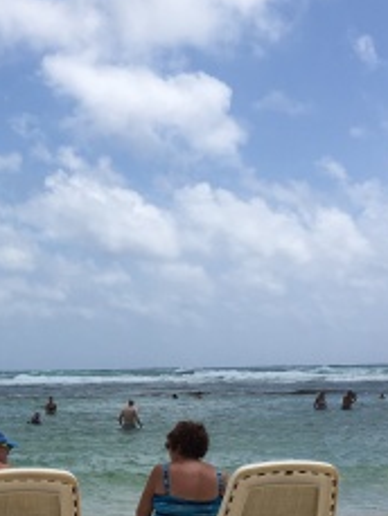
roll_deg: +1.6
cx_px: -86
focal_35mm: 81
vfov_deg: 23.5
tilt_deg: -5.0
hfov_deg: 17.3
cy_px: 460
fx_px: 1209
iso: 25
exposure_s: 1/3344
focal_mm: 4.15
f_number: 2.2
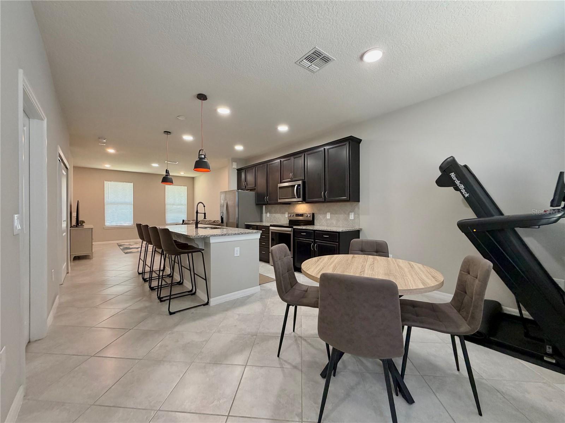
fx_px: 229
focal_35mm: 14
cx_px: 282
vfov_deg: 85.7
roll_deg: -0.1
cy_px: 212
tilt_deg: +0.2
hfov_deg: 102.1
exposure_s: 1/60
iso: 250
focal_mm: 2.22
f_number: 2.2
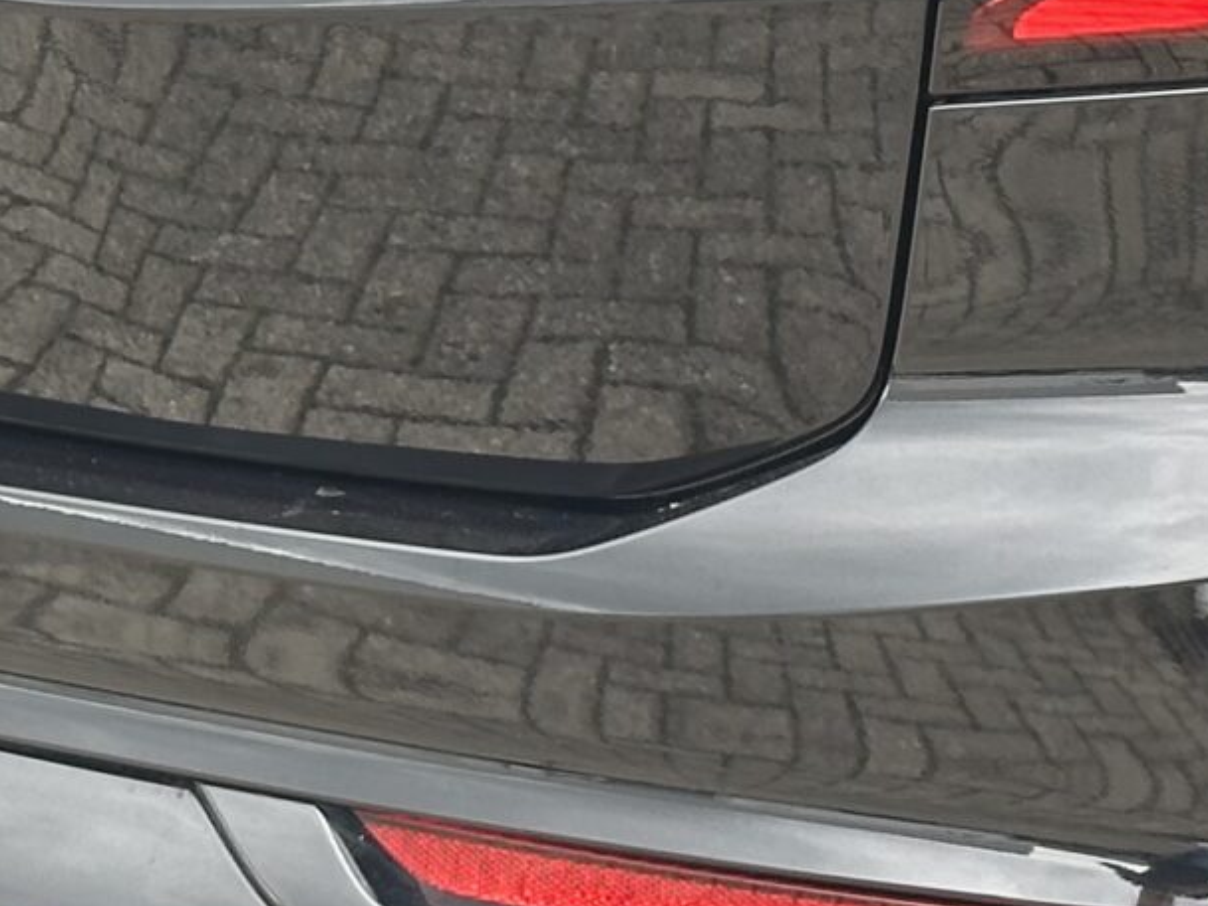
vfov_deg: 7.3
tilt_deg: -9.4
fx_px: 7049
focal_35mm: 202
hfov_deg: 9.8
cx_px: 473
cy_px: 36
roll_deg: -2.3
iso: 80
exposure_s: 1/171
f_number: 1.78
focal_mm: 6.86
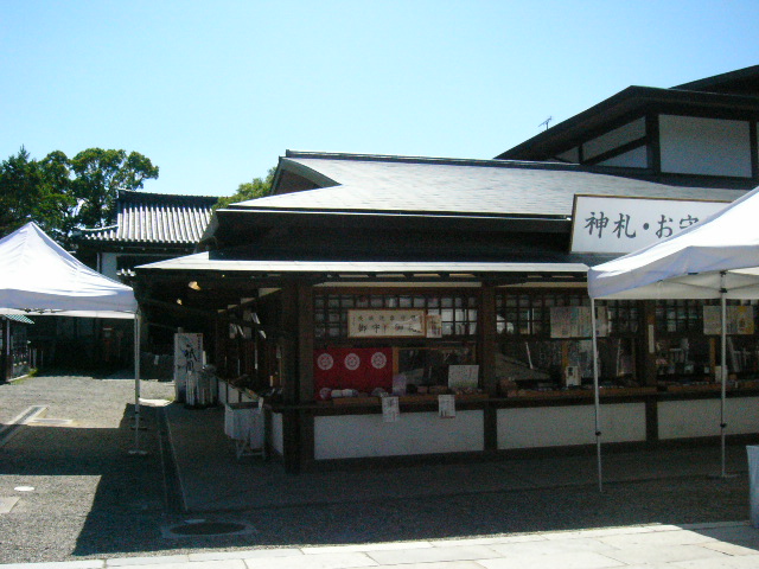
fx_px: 767
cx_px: 380
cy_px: 284
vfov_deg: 40.7
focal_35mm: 35
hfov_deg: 52.6
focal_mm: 5.8
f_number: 8
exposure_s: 1/2000
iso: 400
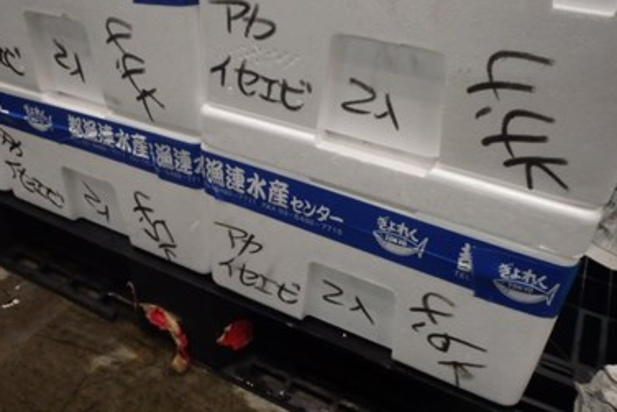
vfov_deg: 42.4
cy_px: 215
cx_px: 305
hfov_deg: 60.3
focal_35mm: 31
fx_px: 531
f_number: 3.9
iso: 800
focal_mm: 5
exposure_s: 1/30
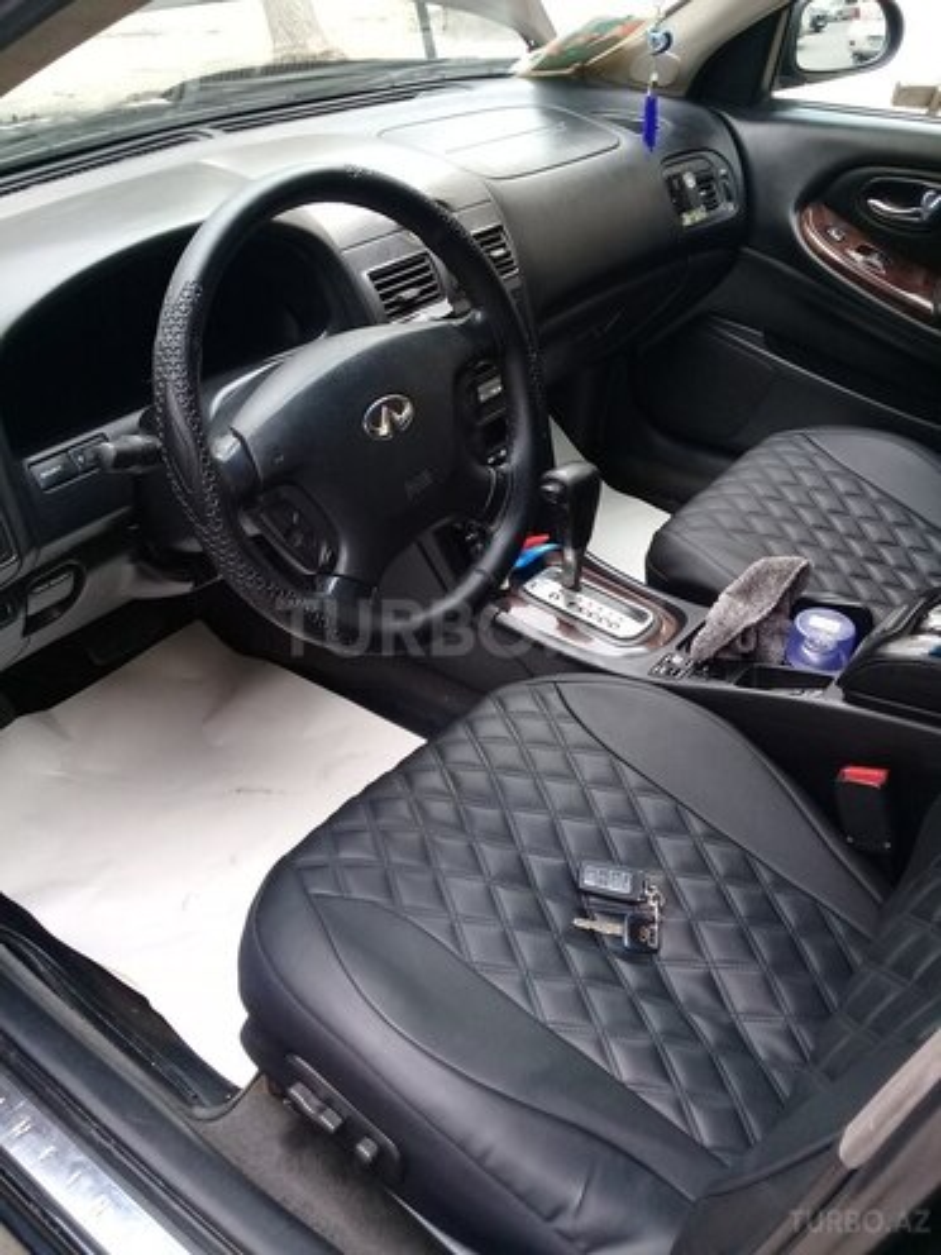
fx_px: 1124
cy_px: 628
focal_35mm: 31
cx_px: 470
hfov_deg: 45.4
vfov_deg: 58.4
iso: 64
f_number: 2.2
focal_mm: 3.3
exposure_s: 1/50
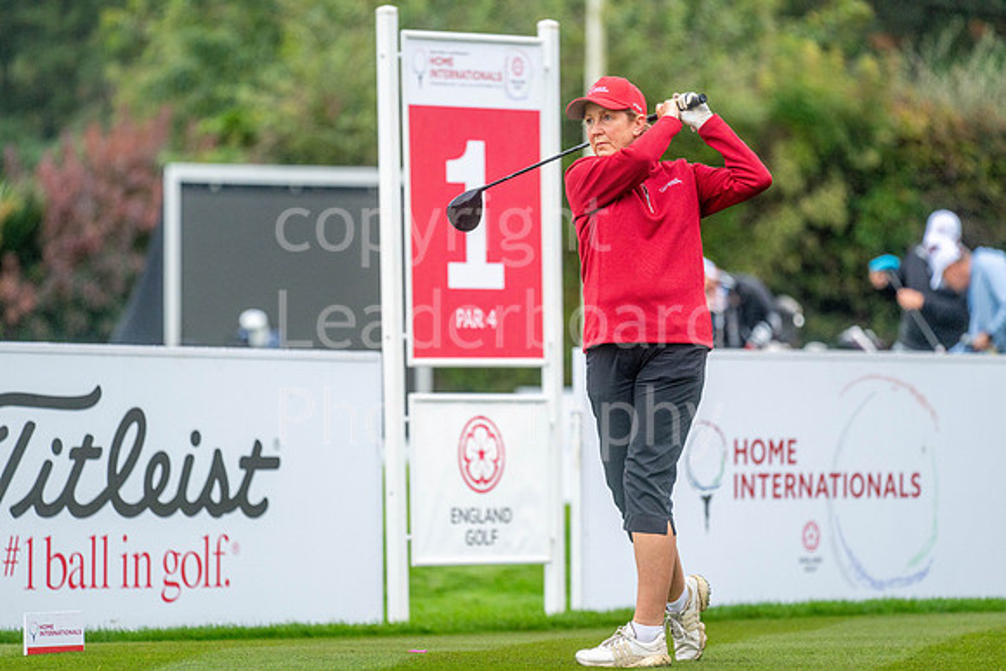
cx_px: 503
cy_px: 336
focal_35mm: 300
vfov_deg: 4.6
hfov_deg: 6.9
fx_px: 8385
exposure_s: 1/400
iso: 1000
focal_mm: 300
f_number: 4.5
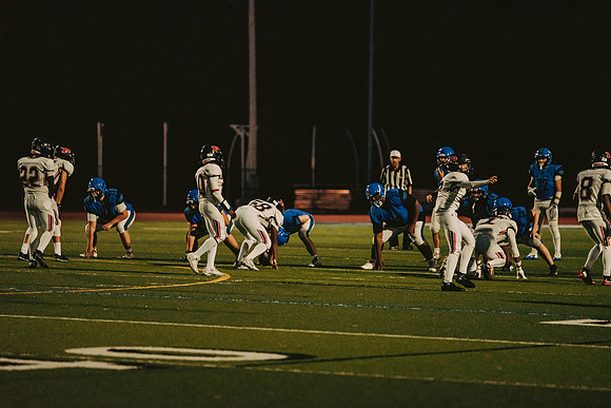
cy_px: 204
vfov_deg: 6.9
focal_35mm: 200
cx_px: 306
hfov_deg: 10.3
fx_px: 3395
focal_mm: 200
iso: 2500
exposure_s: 1/1600
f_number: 2.8
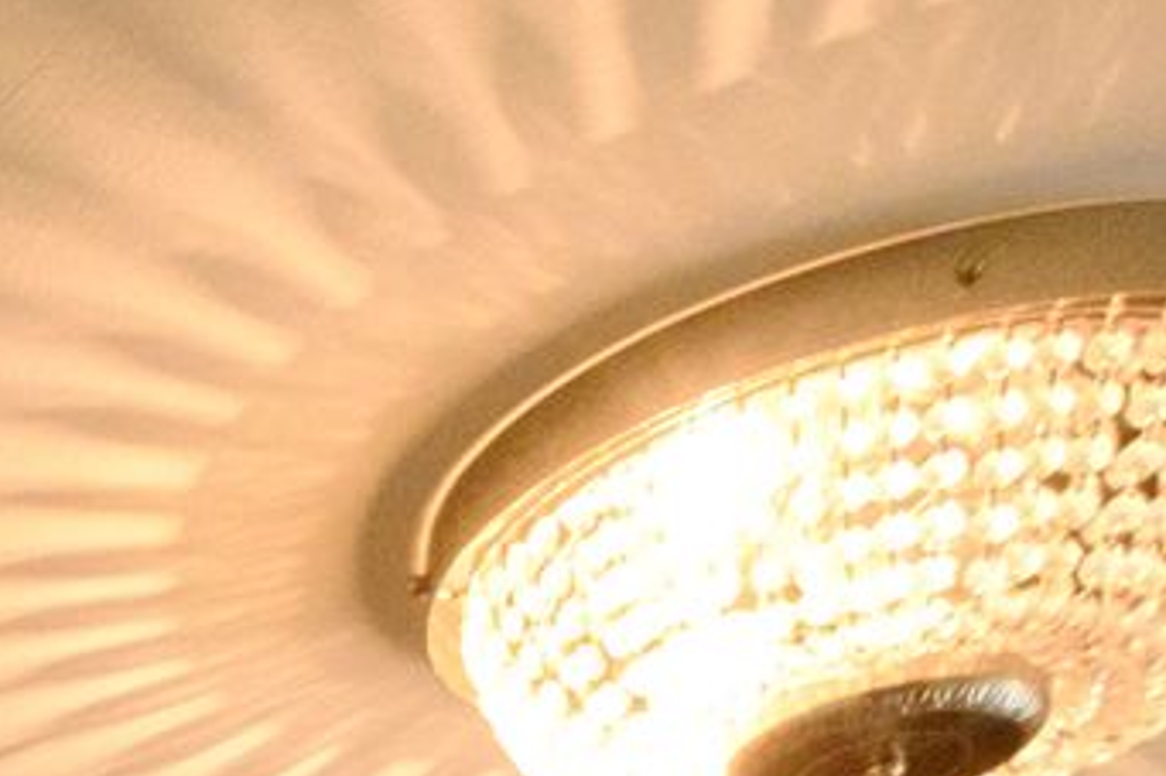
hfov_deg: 13.6
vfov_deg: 9.1
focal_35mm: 110
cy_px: 2572
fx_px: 3561
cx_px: -1611
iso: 1250
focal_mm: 10
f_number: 4
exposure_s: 1/125
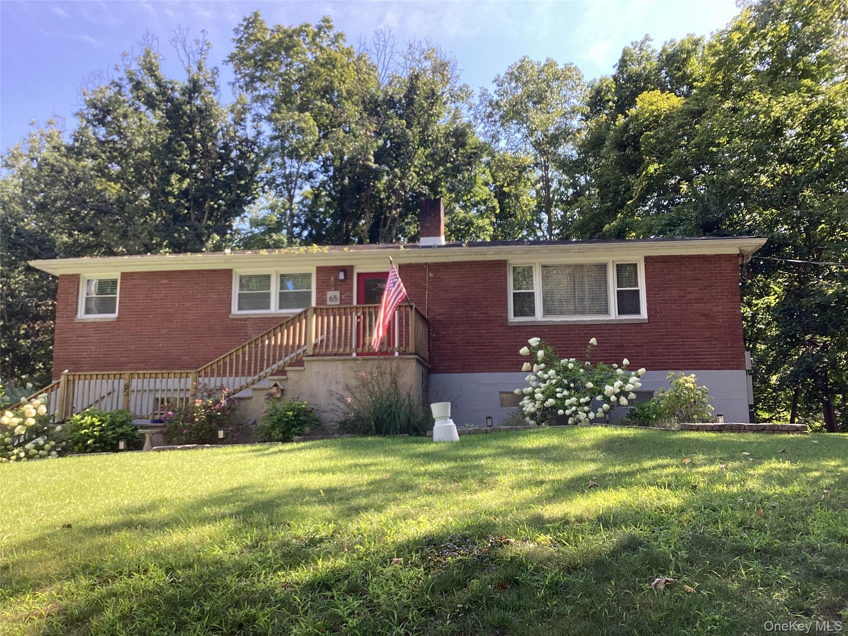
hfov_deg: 58.4
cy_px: 318
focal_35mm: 31
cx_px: 424
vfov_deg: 45.4
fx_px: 759
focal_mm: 3.3
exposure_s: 1/137
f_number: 2.4
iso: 25
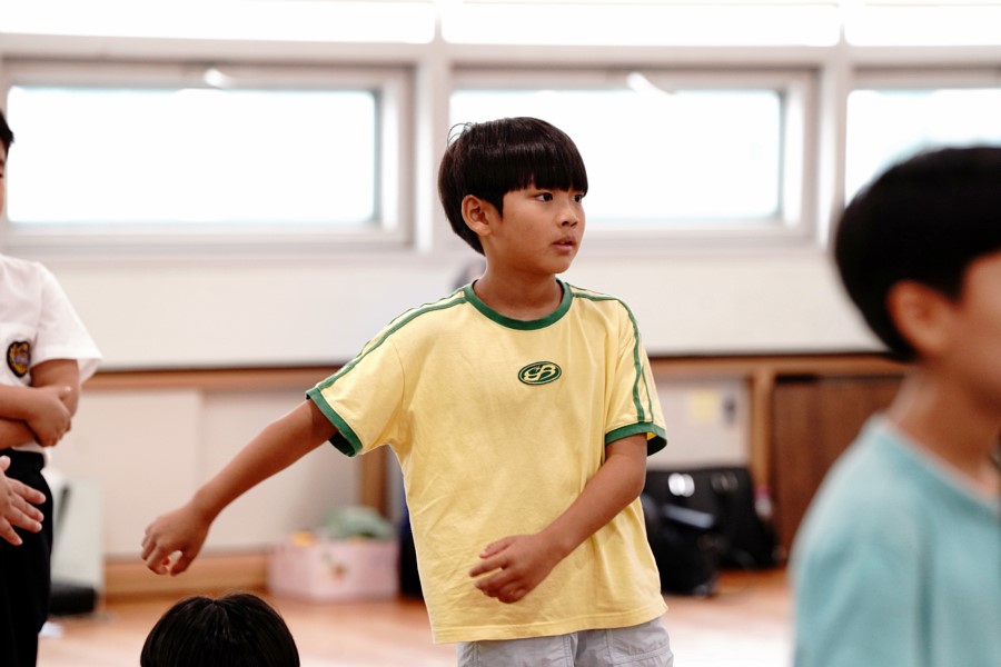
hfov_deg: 10.3
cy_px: 334
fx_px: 5561
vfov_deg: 6.9
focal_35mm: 200
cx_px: 500
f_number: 4.5
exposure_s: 1/160
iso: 2000
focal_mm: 200
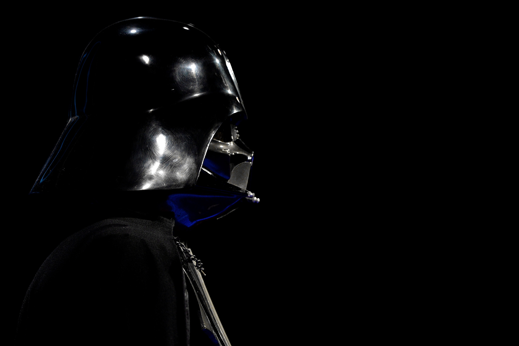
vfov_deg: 6.9
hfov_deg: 10.3
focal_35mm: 200
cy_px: 173
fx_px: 2883
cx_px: 260
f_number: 2.8
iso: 1250
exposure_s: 1/160
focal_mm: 200
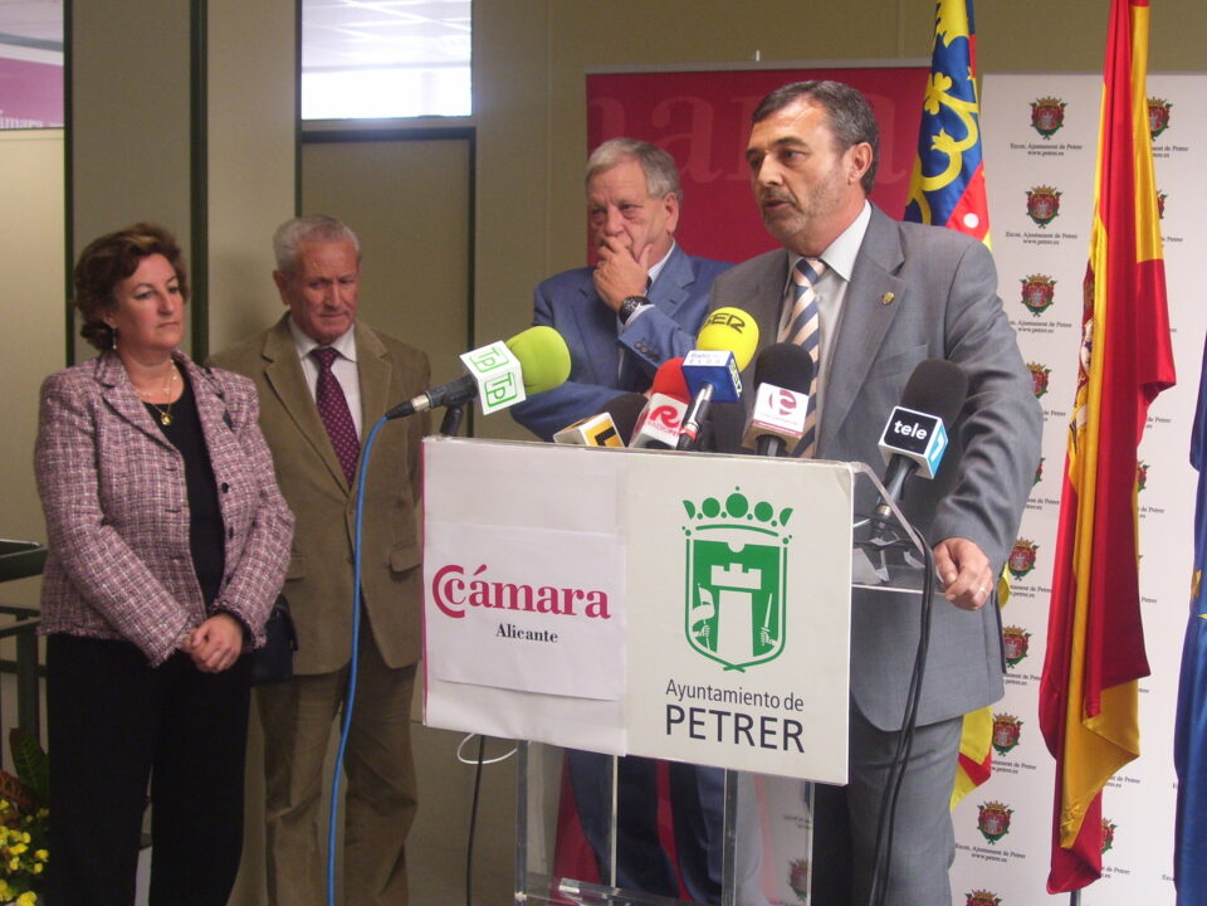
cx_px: 604
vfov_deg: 25.7
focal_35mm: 57
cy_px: 453
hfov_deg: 33.8
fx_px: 1987
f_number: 3.4
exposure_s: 1/30
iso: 160
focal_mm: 9.4
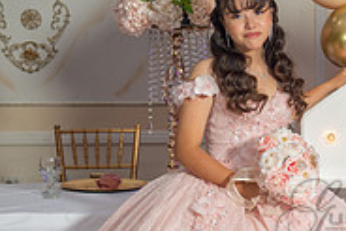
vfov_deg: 10.4
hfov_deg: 15.2
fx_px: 1270
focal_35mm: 132
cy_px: 190
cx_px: 371
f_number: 2.8
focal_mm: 38
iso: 250
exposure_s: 1/200
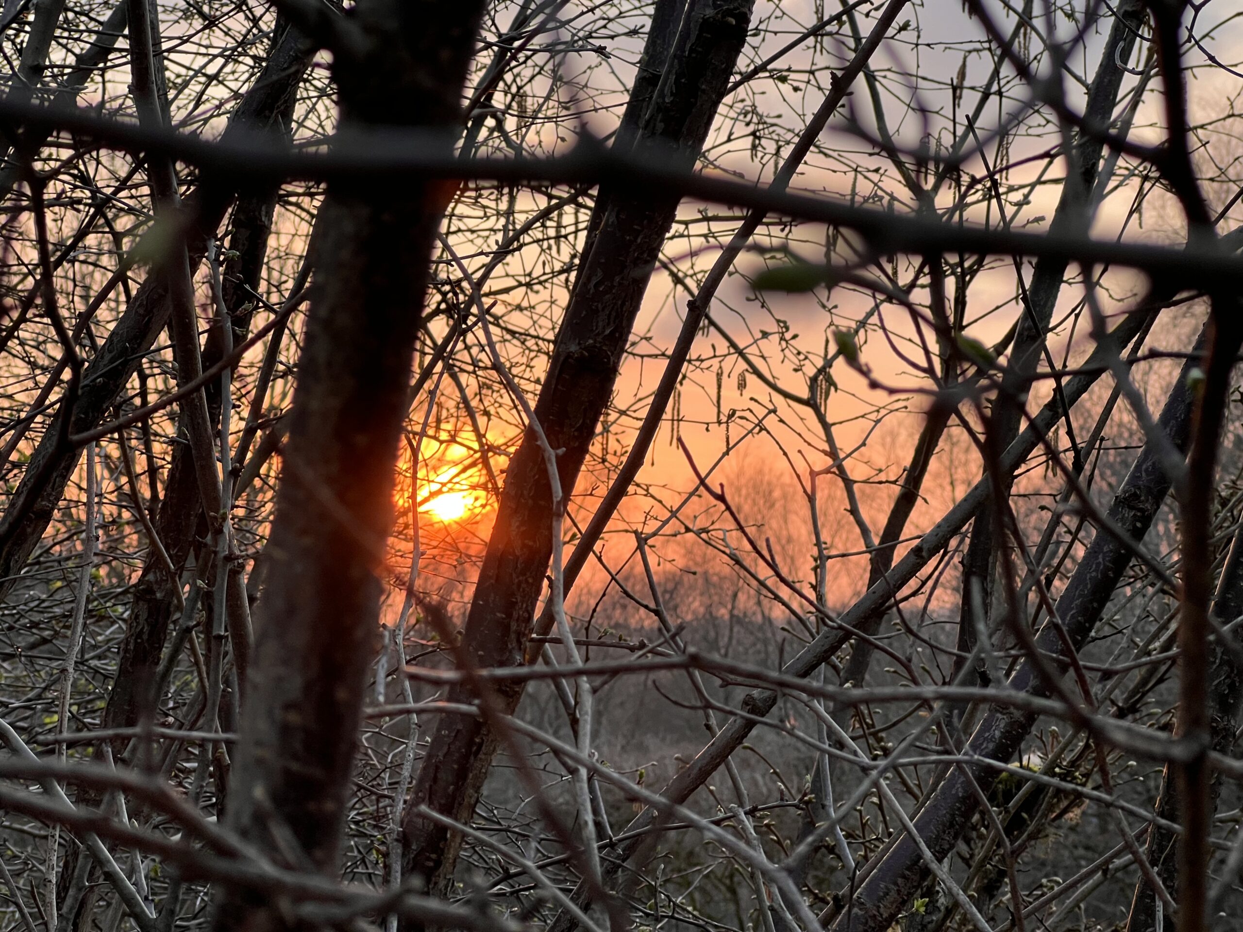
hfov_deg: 25.3
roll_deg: -0.3
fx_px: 2765
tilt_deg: +4.0
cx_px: 622
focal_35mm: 77
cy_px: 466
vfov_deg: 19.1
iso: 50
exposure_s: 1/99
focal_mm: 9
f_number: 2.8
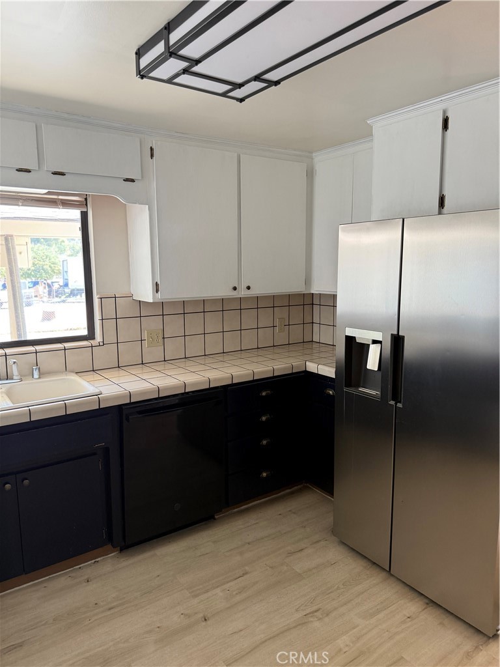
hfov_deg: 56.8
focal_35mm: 24
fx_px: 462
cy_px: 334
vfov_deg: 71.6
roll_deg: -2.1
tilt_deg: -7.4
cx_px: 250
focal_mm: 6.76
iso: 200
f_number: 1.78
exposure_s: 1/65
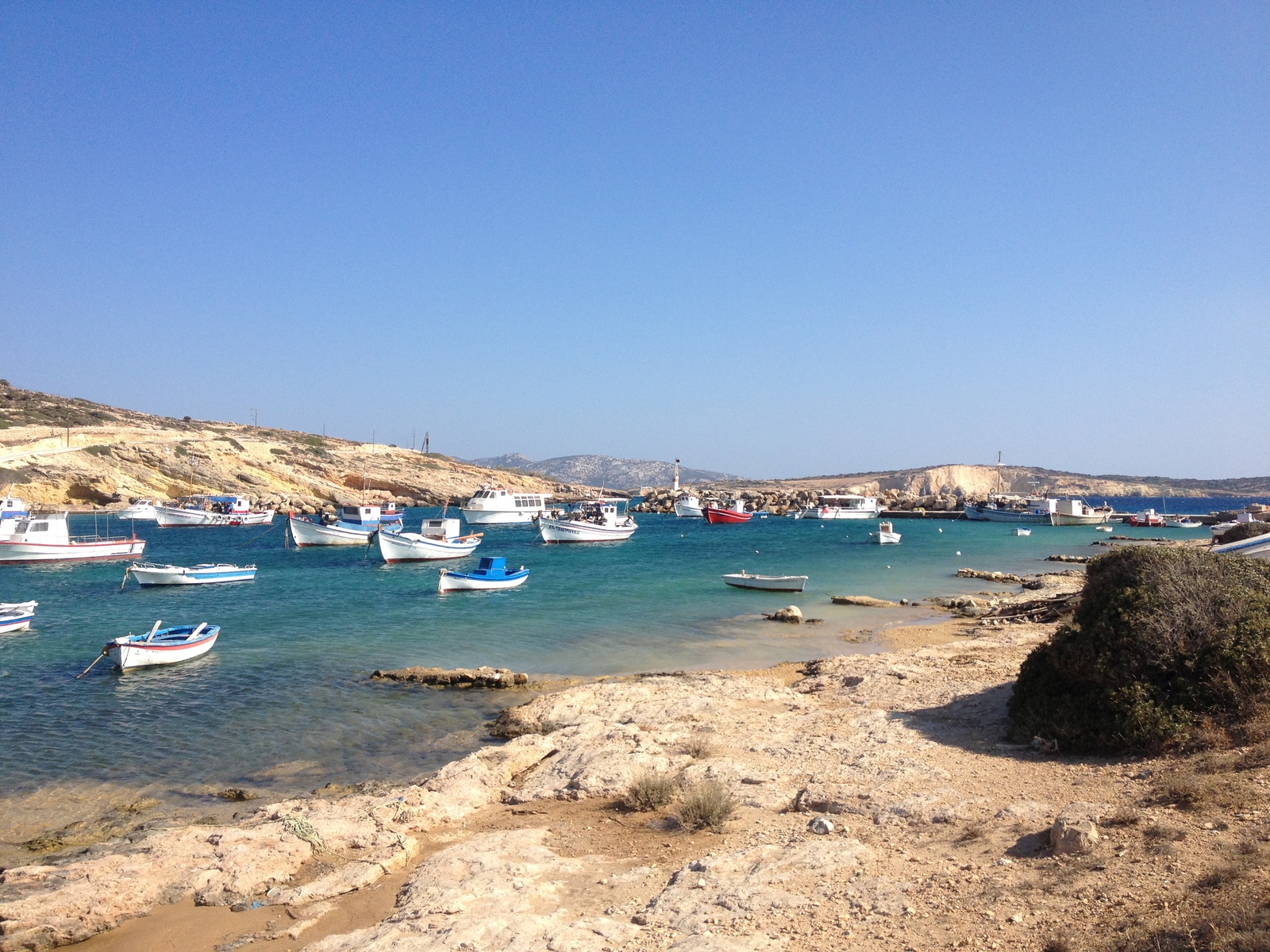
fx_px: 1284
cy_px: 476
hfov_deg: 52.6
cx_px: 635
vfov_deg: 40.7
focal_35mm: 35
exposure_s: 1/1972
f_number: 2.4
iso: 50
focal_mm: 4.28
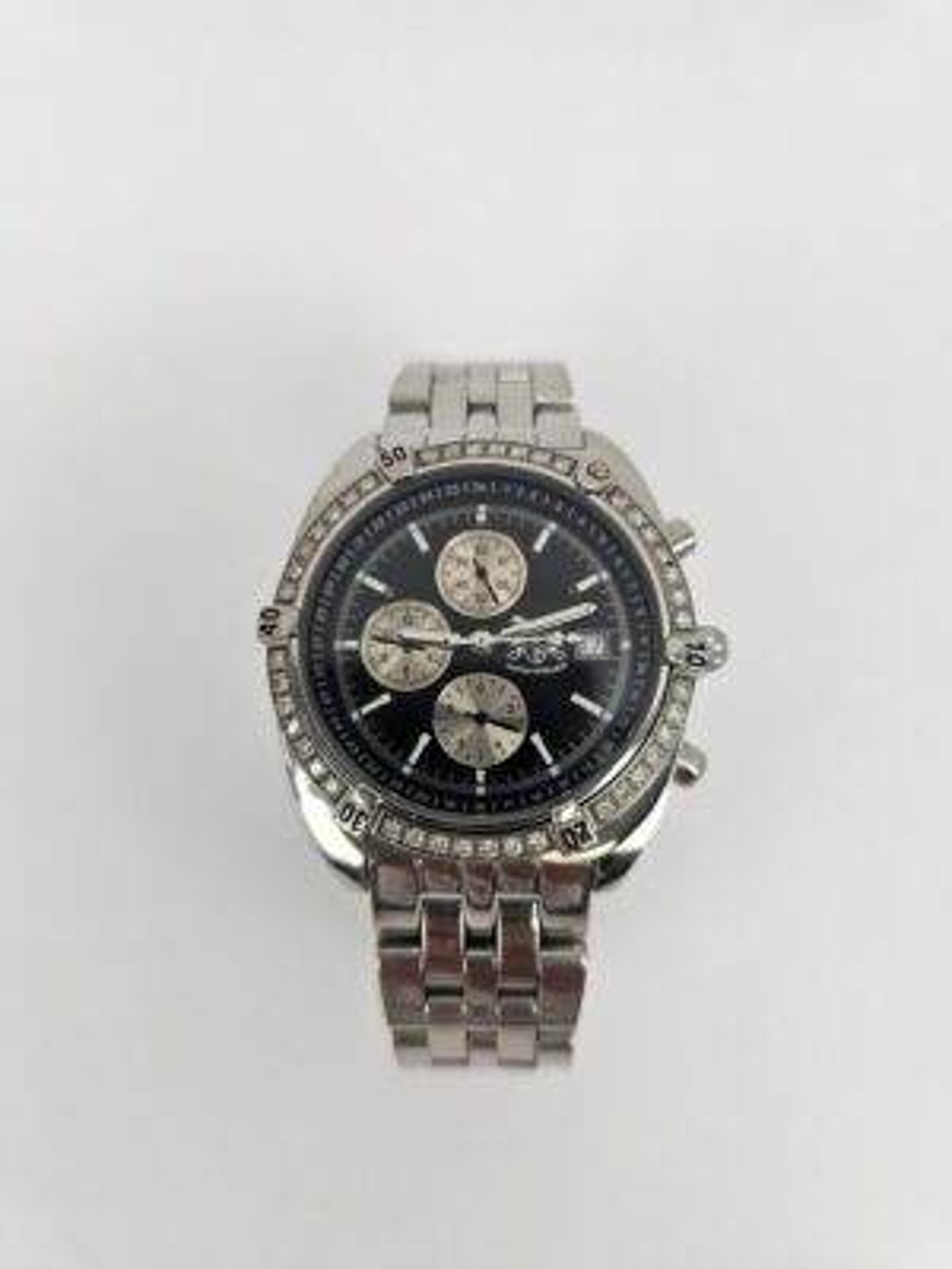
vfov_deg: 73.9
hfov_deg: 58.9
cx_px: 476
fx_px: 843
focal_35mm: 23
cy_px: 634
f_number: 1.7
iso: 40
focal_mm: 6.3
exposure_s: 1/100
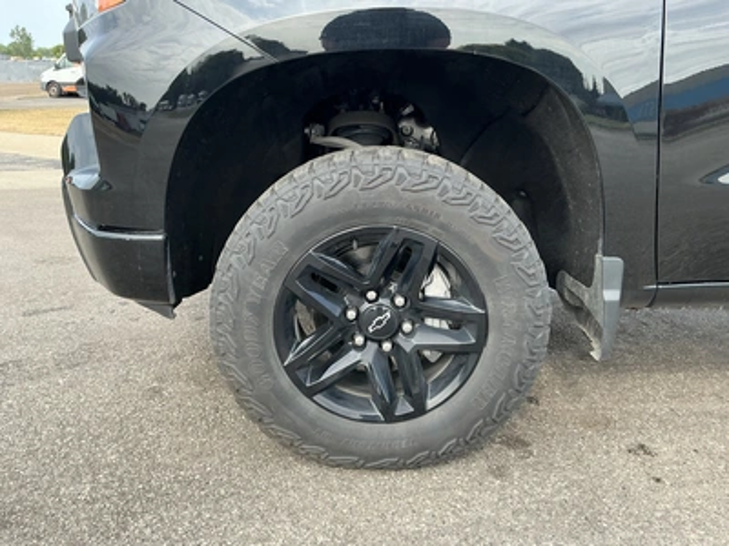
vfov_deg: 49.7
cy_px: 273
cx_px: 364
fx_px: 590
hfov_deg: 63.4
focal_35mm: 28
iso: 25
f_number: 1.8
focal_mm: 3
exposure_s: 1/310
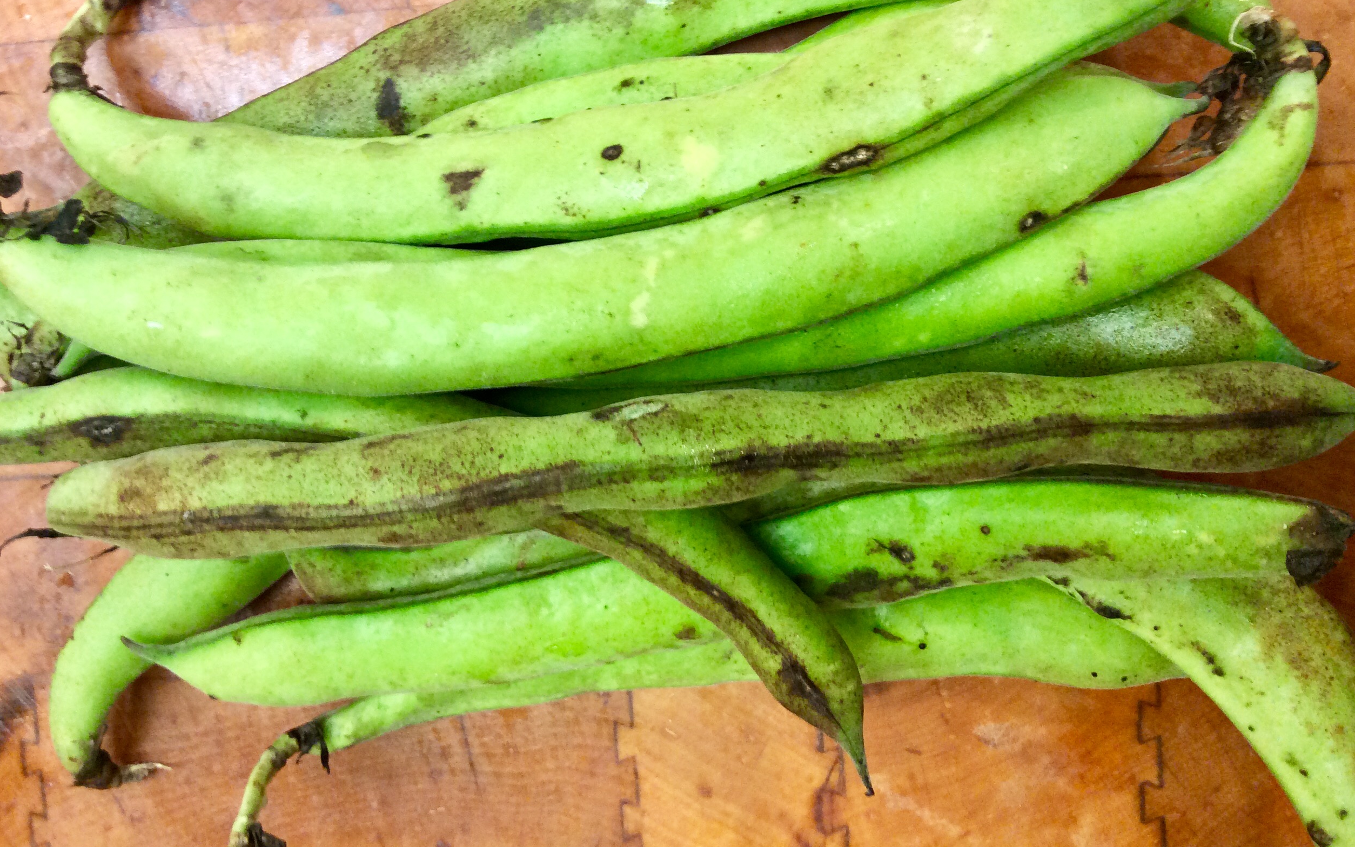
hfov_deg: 55.3
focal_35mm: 35
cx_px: 663
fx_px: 1293
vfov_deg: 36.2
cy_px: 369
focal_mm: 3.3
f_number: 2.4
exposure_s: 1/24
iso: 80
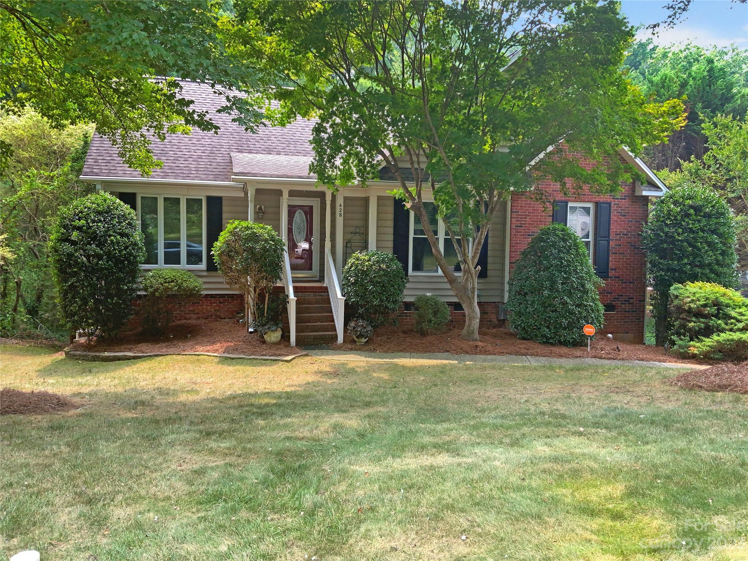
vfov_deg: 48.2
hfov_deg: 61.7
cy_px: 280
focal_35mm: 29
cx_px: 374
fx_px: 627
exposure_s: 1/120
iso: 20
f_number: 1.8
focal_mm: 3
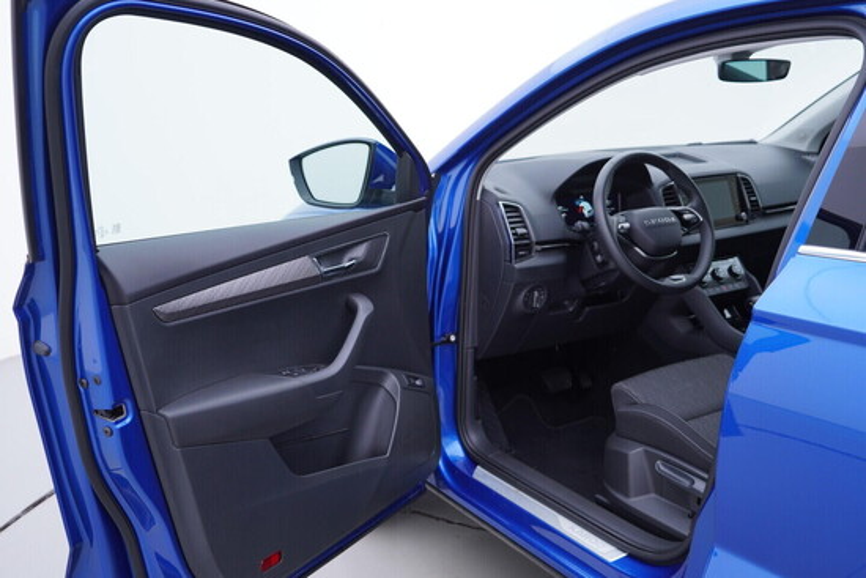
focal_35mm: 36
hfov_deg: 53.1
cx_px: 433
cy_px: 289
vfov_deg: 36.9
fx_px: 866
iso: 125
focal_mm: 24
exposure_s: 1/50
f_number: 3.2
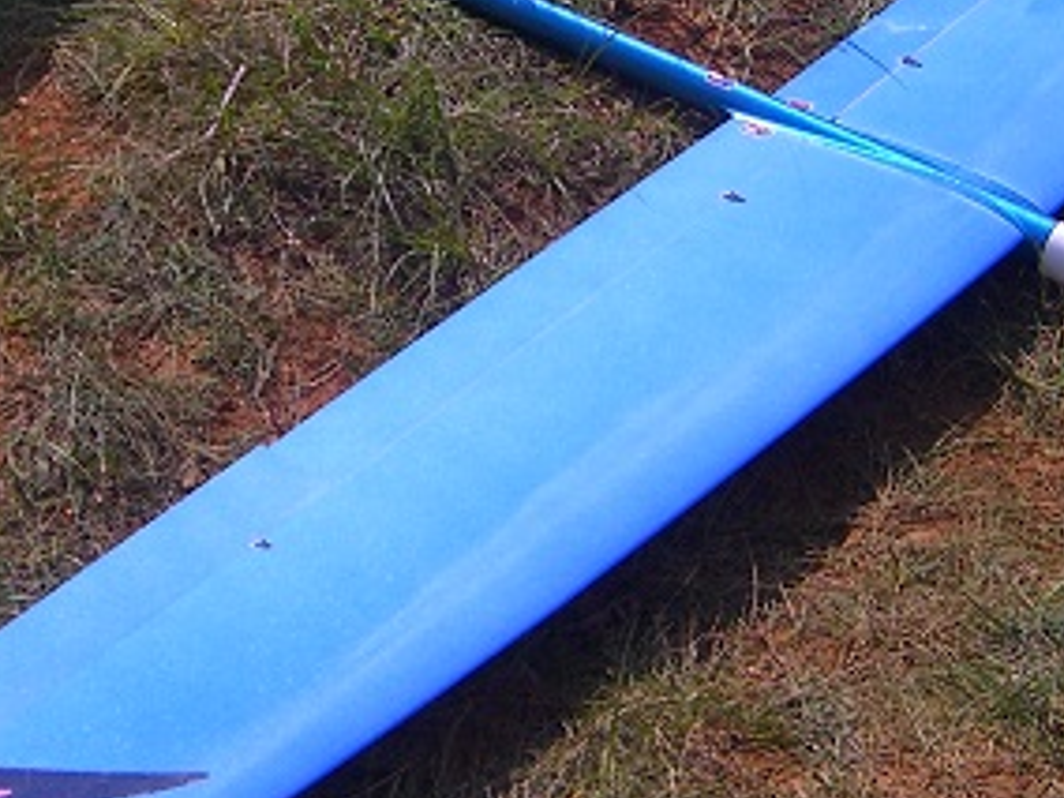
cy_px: 229
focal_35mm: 107
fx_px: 3289
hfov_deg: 18.4
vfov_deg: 13.8
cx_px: 596
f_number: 8
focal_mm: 7.9
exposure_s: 1/250
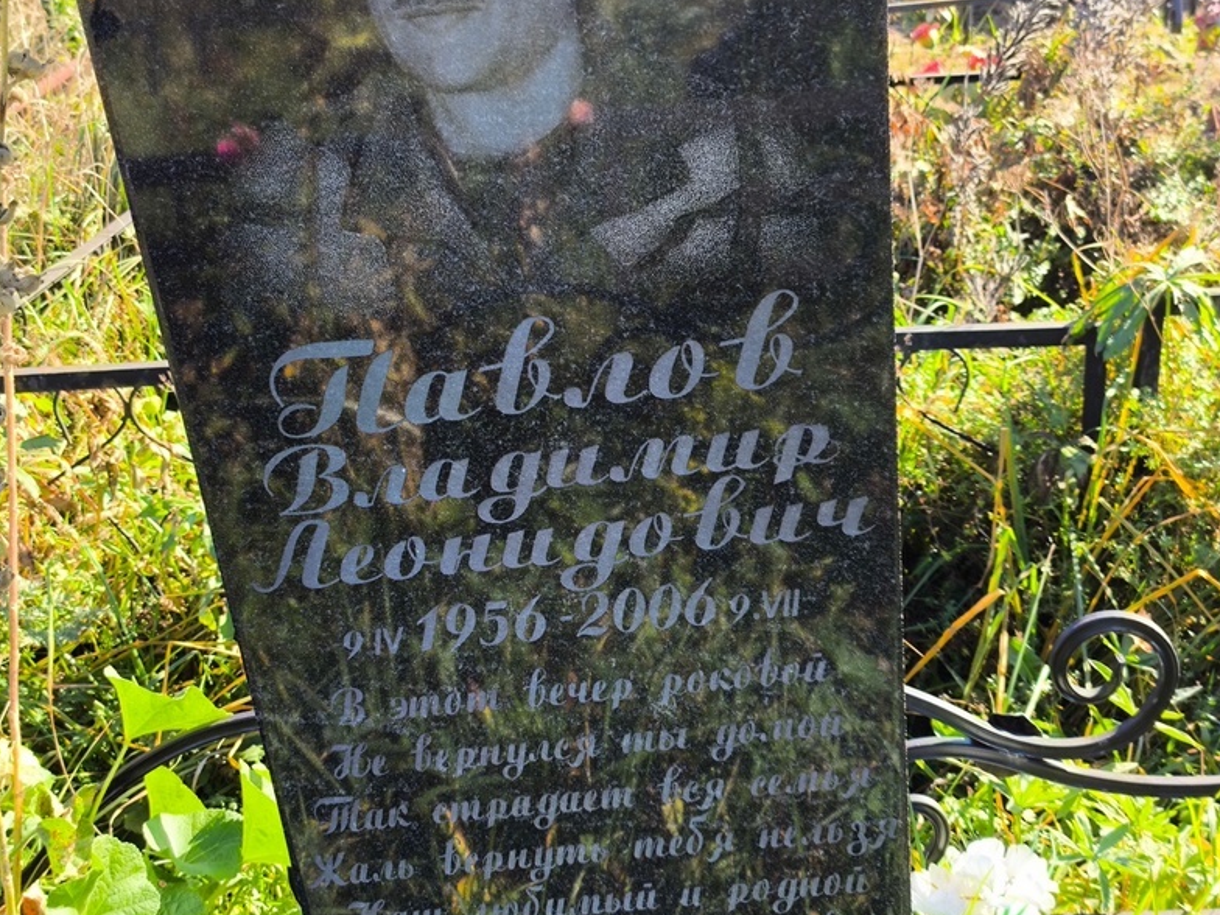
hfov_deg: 37.5
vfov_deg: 28.6
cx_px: 609
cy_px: 458
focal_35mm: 51
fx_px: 1797
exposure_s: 1/249
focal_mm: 4.71
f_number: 1.7
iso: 50
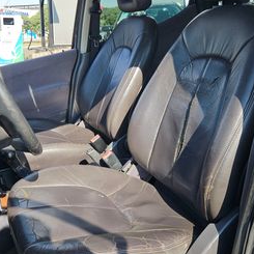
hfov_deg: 42.6
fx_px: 324
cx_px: 102
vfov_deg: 42.7
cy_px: 110
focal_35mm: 39
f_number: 1.8
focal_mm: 5.4
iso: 25
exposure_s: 1/560
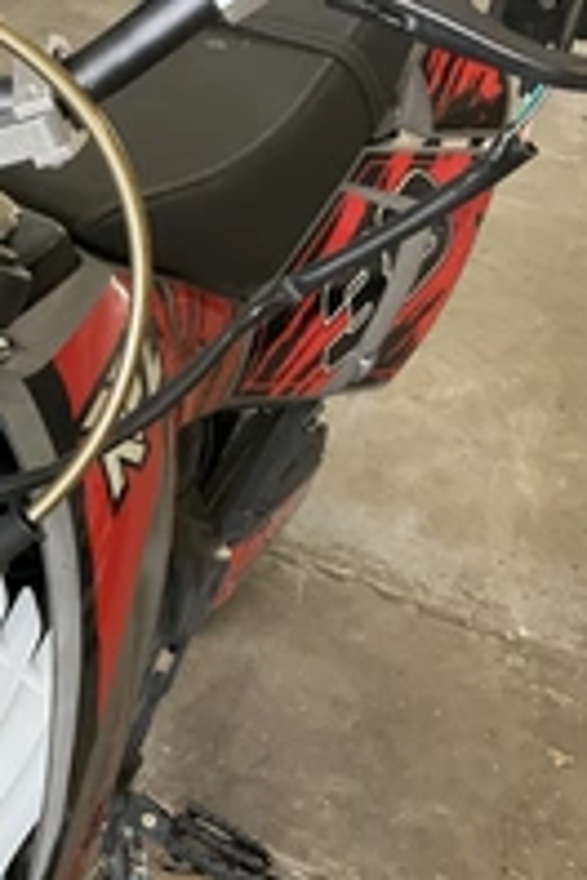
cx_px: -98
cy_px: 413
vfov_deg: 32.9
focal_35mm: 61
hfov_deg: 20.9
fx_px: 1492
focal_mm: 3
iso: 160
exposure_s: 1/60
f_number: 1.8
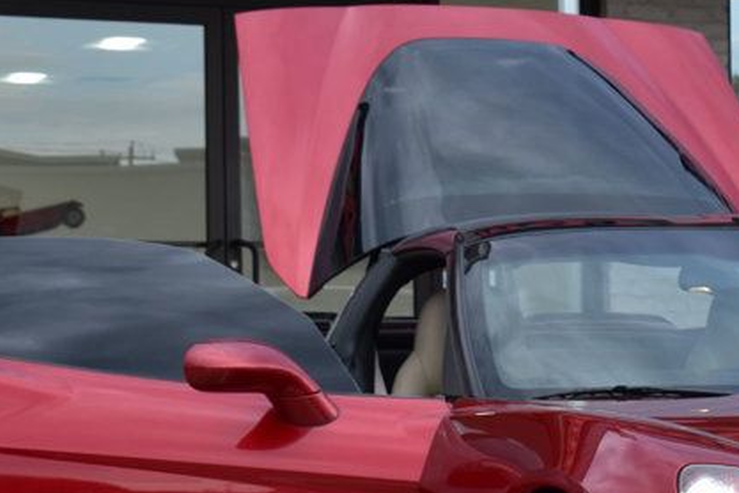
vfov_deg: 9.8
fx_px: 2874
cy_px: 388
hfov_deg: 14.5
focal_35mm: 140
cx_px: 705
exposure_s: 1/100
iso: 400
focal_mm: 38
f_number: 9
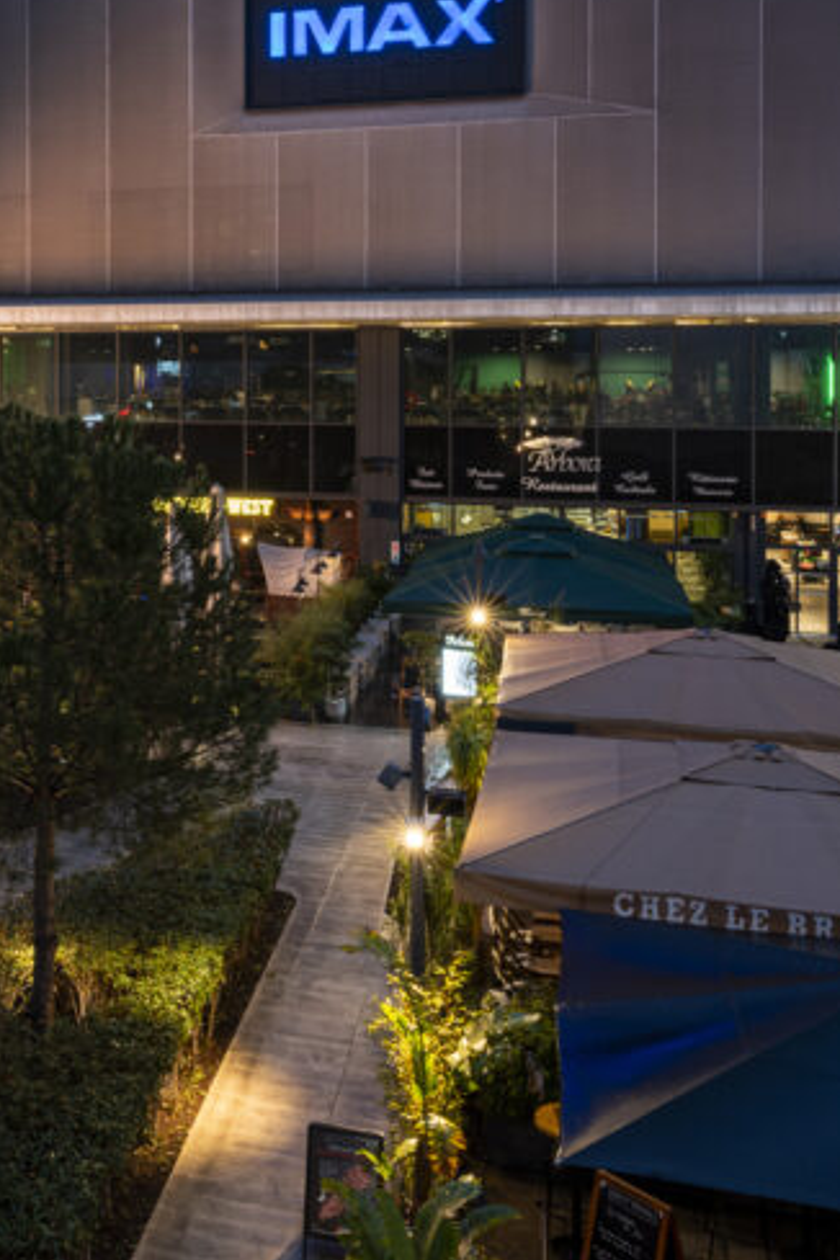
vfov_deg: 43.7
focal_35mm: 44
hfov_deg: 28.5
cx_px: -8
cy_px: 388
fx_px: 1540
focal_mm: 21
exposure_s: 3.2
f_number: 16
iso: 100
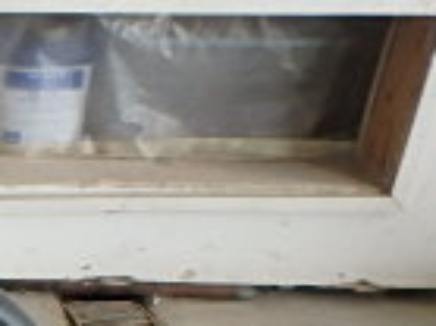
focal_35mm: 97
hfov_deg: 15.2
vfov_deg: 15.0
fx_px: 1221
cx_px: -502
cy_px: 298
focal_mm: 3.7
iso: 125
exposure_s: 1/60
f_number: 3.5
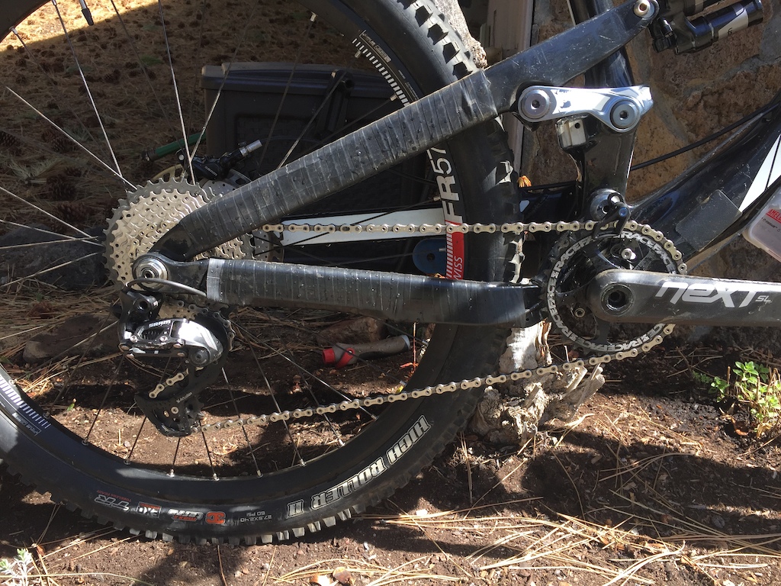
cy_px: 293
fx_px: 654
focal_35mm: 29
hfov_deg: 61.7
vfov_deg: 48.2
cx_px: 390
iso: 32
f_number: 2.2
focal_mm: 4.15
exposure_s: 1/289
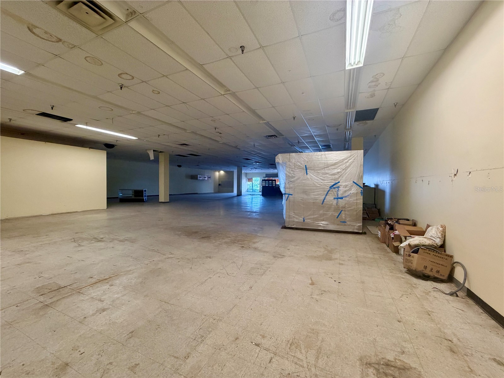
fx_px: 204
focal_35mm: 14
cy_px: 189
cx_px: 252
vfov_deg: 85.7
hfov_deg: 102.1
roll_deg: -0.3
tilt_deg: -1.3
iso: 400
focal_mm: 2.22
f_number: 2.2
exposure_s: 1/60
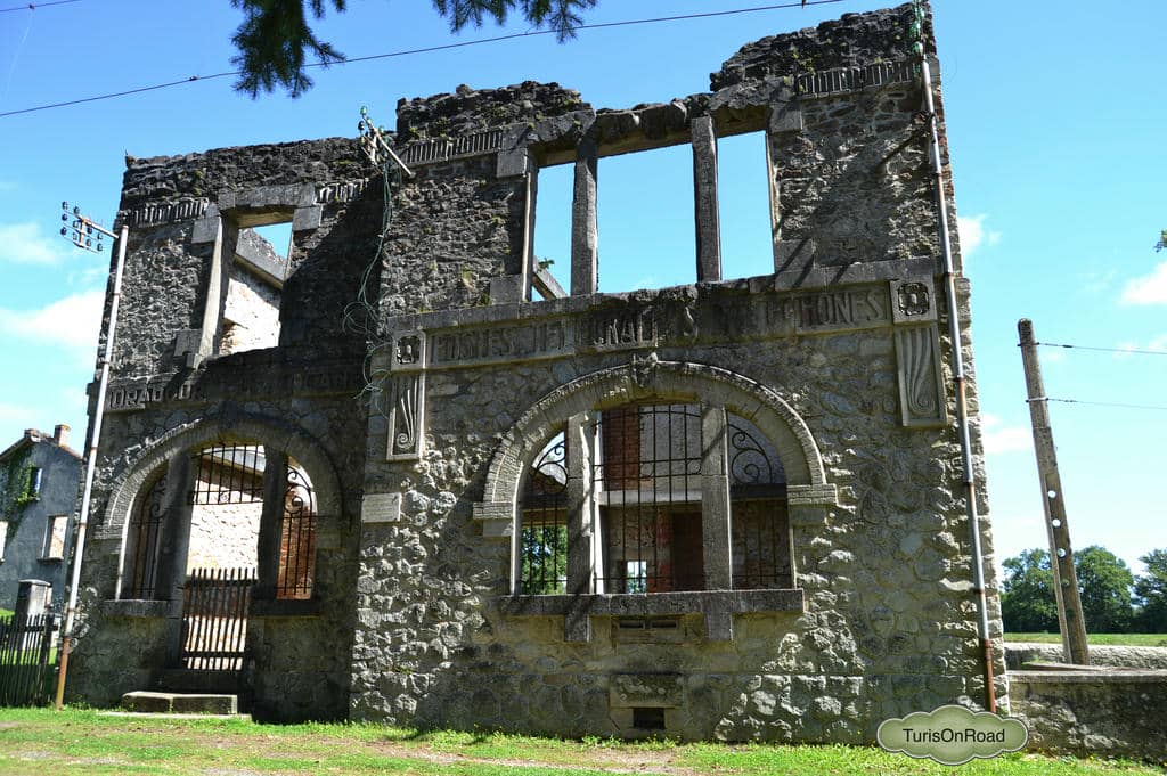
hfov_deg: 67.4
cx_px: 584
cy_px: 388
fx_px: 875
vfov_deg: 47.9
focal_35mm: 27
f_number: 6.3
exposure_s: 1/160
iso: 100
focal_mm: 18
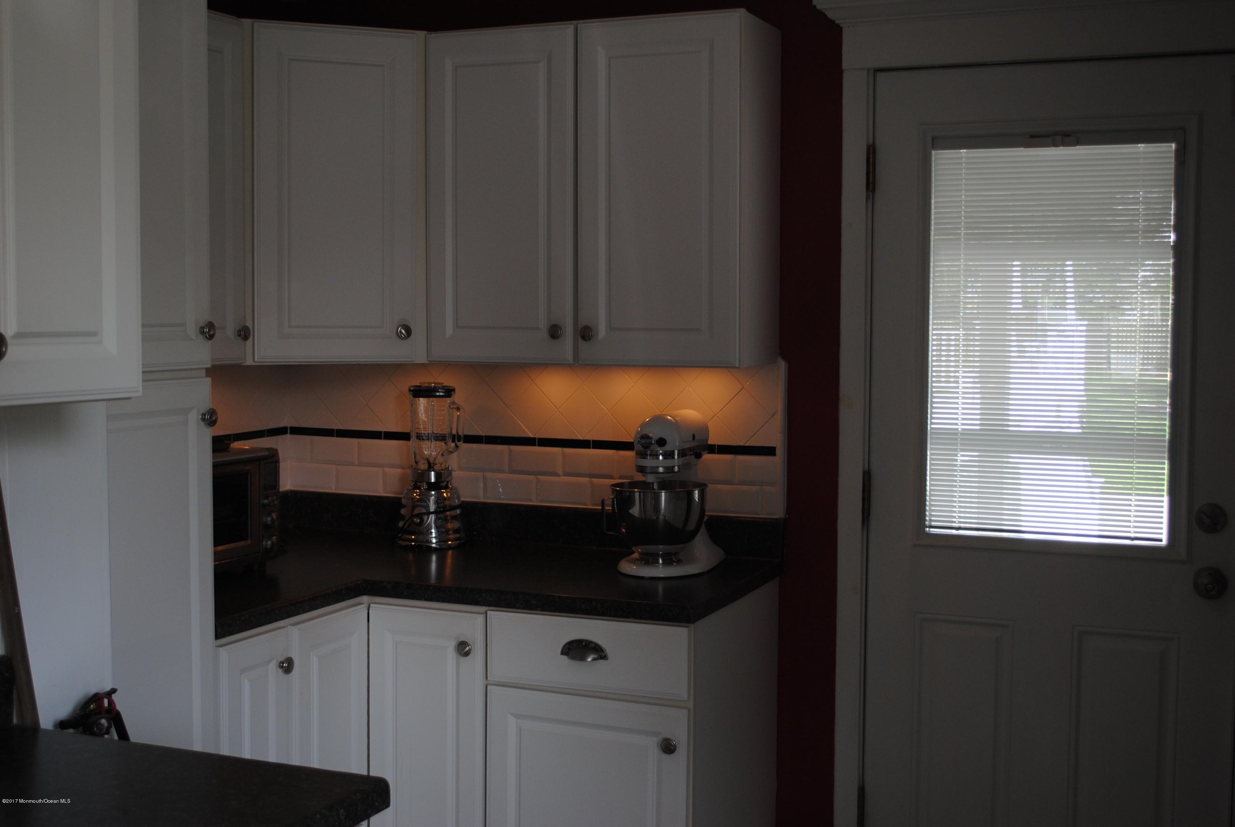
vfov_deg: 30.9
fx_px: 1494
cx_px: 618
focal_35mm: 44
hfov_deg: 44.9
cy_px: 414
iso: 200
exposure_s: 1/100
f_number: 5
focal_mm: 29
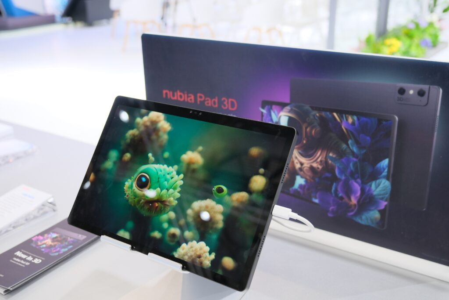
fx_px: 511
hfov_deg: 47.4
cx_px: 224
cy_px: 150
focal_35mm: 41
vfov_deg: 32.6
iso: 640
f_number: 4
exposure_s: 1/60
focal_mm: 27.5
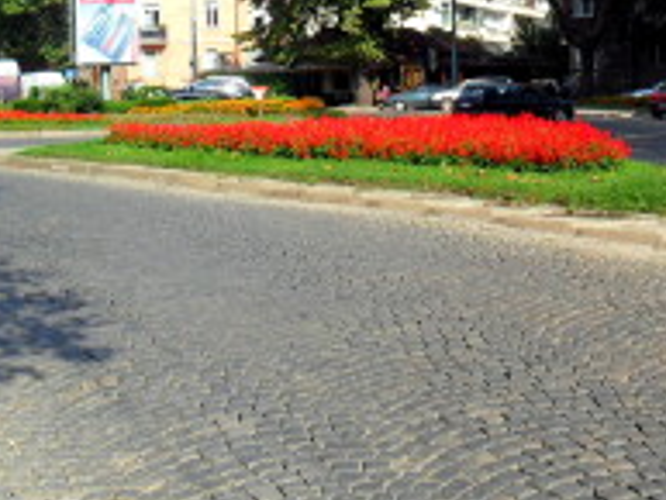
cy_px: 66
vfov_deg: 25.4
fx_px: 1078
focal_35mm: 56
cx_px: 438
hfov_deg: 34.1
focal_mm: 4.9
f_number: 3.5
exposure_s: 1/750
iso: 100
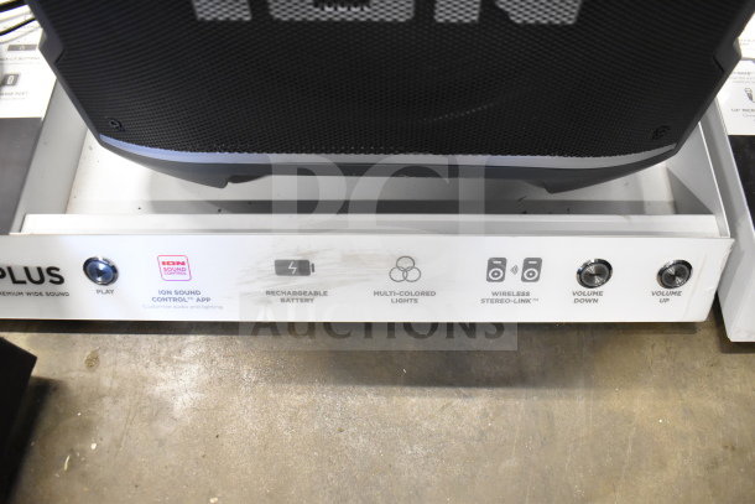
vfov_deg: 43.6
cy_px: 252
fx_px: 629
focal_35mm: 30
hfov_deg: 61.9
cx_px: 378
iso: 3600
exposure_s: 1/30
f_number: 3.8
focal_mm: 20
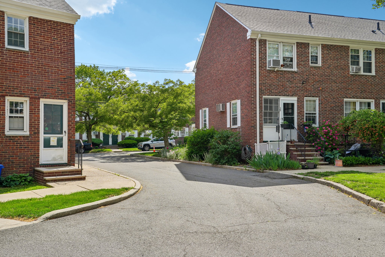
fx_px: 321
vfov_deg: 43.6
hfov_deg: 61.9
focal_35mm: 30
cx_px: 192
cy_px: 128
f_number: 8
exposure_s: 1/400
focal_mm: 30
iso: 125
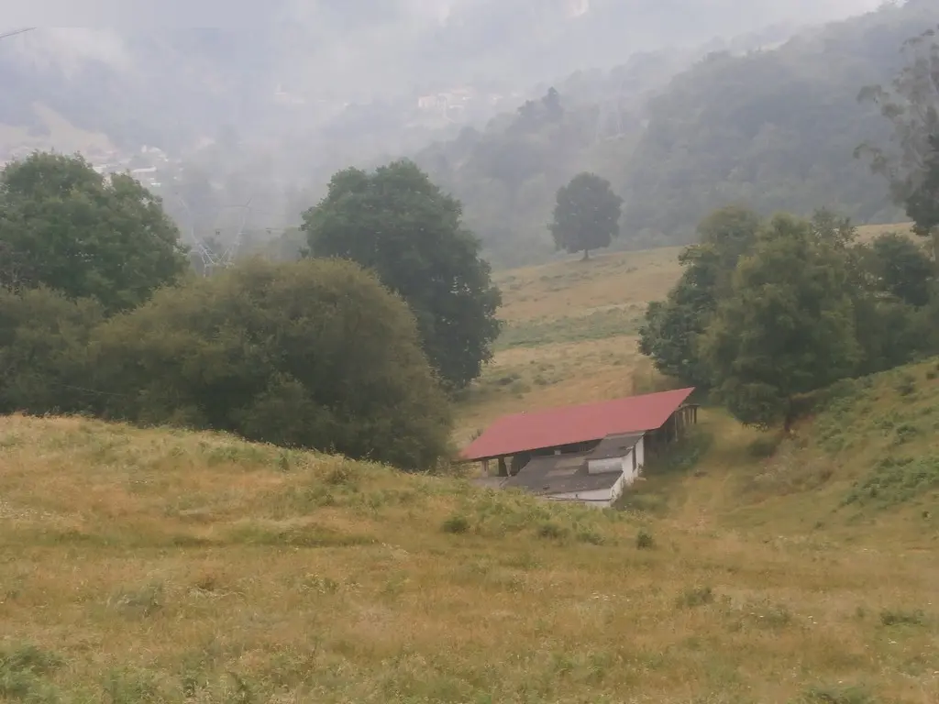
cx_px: 470
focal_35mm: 87
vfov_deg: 17.0
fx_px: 2360
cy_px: 352
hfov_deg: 22.5
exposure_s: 1/60
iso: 100
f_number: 4.9
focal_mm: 15.4
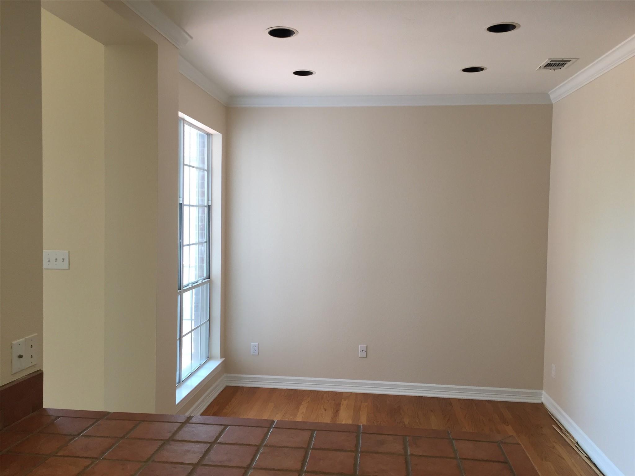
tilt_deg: -1.7
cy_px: 238
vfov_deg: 48.2
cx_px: 318
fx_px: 532
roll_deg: -1.9
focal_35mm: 29
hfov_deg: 61.7
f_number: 2.2
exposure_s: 1/40
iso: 32
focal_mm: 4.15
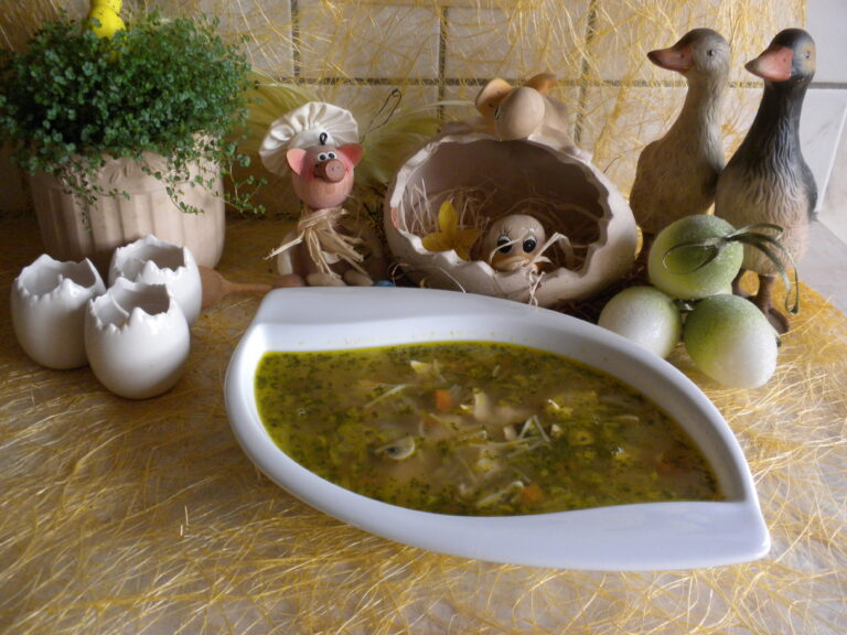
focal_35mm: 37
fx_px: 905
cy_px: 318
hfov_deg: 50.1
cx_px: 424
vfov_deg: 38.7
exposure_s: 1/60
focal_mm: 6.6
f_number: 3.5
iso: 286
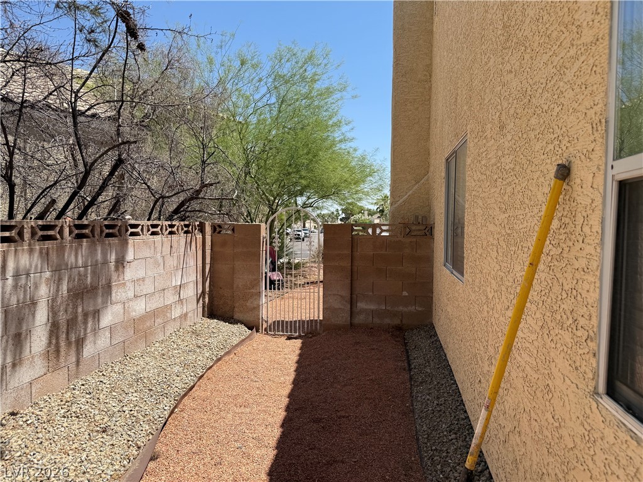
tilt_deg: -2.1
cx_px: 322
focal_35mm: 24
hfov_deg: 71.6
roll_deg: -0.4
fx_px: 446
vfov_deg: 56.8
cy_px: 241
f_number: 1.78
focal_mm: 6.76
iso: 80
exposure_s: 1/3425
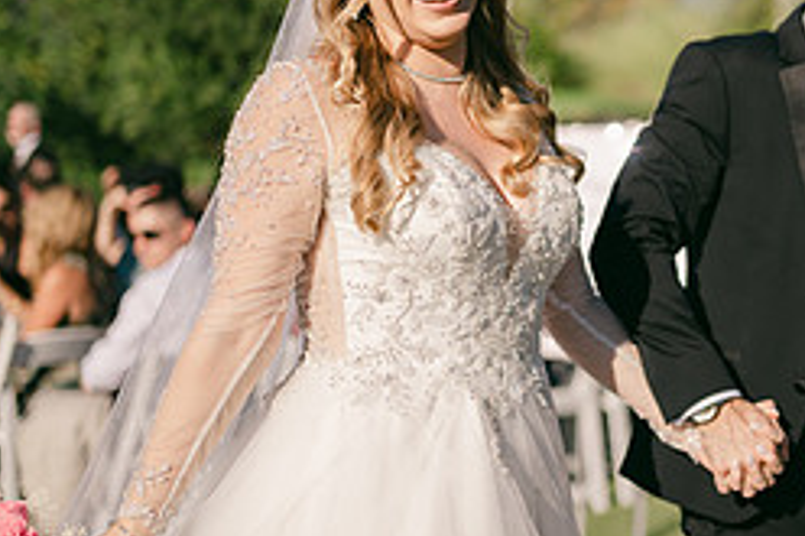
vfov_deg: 16.6
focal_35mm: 82
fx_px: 1832
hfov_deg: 24.3
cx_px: 656
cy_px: 242
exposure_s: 1/10000
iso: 64
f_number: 1.3
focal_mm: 35
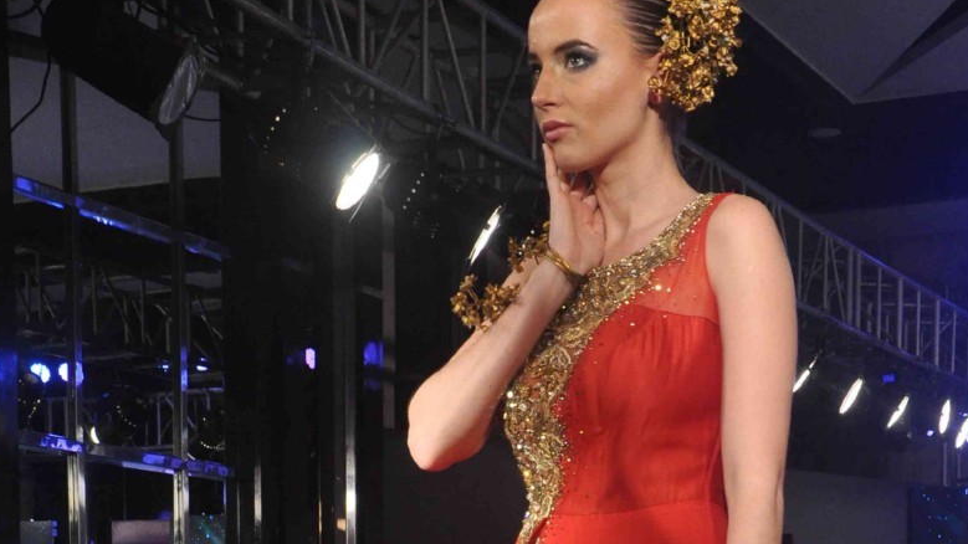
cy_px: 784
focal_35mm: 85
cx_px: 584
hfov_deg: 25.0
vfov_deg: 13.5
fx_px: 2182
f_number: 9
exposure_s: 1/100
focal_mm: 28
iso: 1250
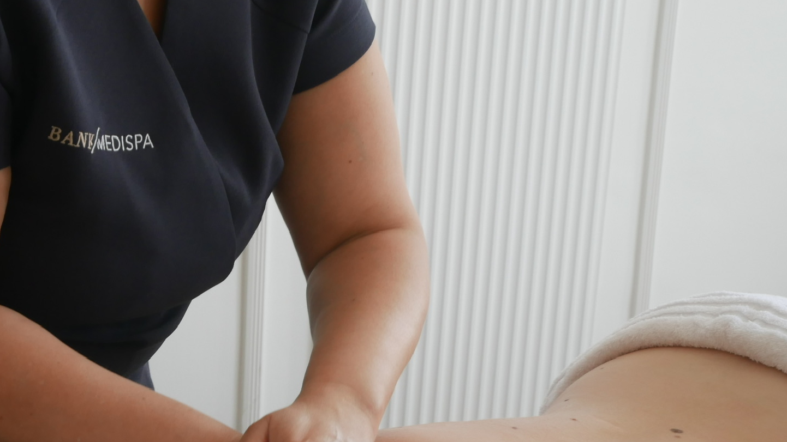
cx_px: 260
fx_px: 2066
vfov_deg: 12.2
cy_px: 338
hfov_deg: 21.5
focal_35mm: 99
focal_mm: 32
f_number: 5.6
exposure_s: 1/80
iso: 640
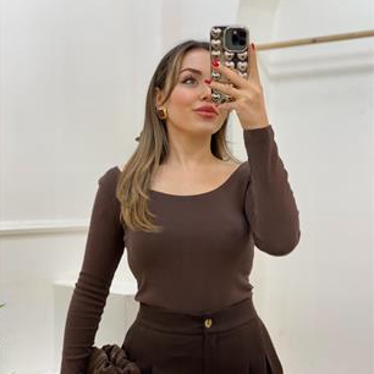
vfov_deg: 27.6
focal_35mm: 62
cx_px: 186
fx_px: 758
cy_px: 229
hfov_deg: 27.7
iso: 100
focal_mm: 6
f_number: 2
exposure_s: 1/100
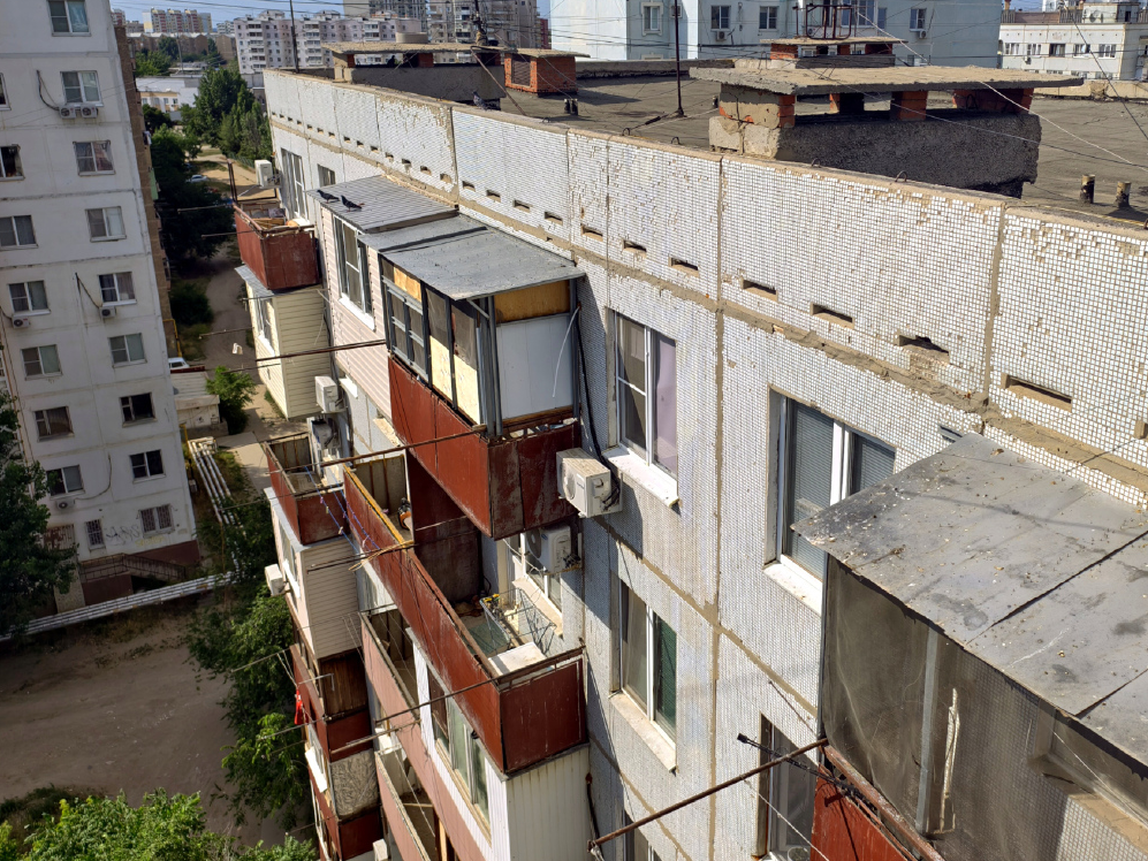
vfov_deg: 46.6
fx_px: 995
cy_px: 352
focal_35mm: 30
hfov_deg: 59.5
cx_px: 681
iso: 72
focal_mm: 6.54
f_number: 1.57
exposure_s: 1/4386
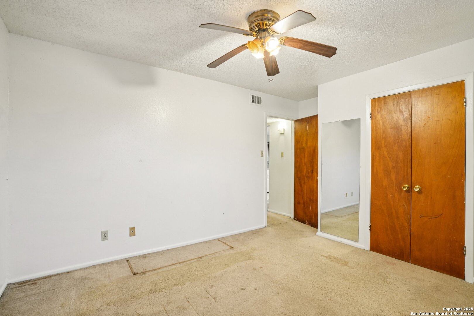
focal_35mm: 16
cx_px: 237
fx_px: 211
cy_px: 158
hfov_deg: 96.7
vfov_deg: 73.7
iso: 400
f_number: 8
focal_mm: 16
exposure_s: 1/8
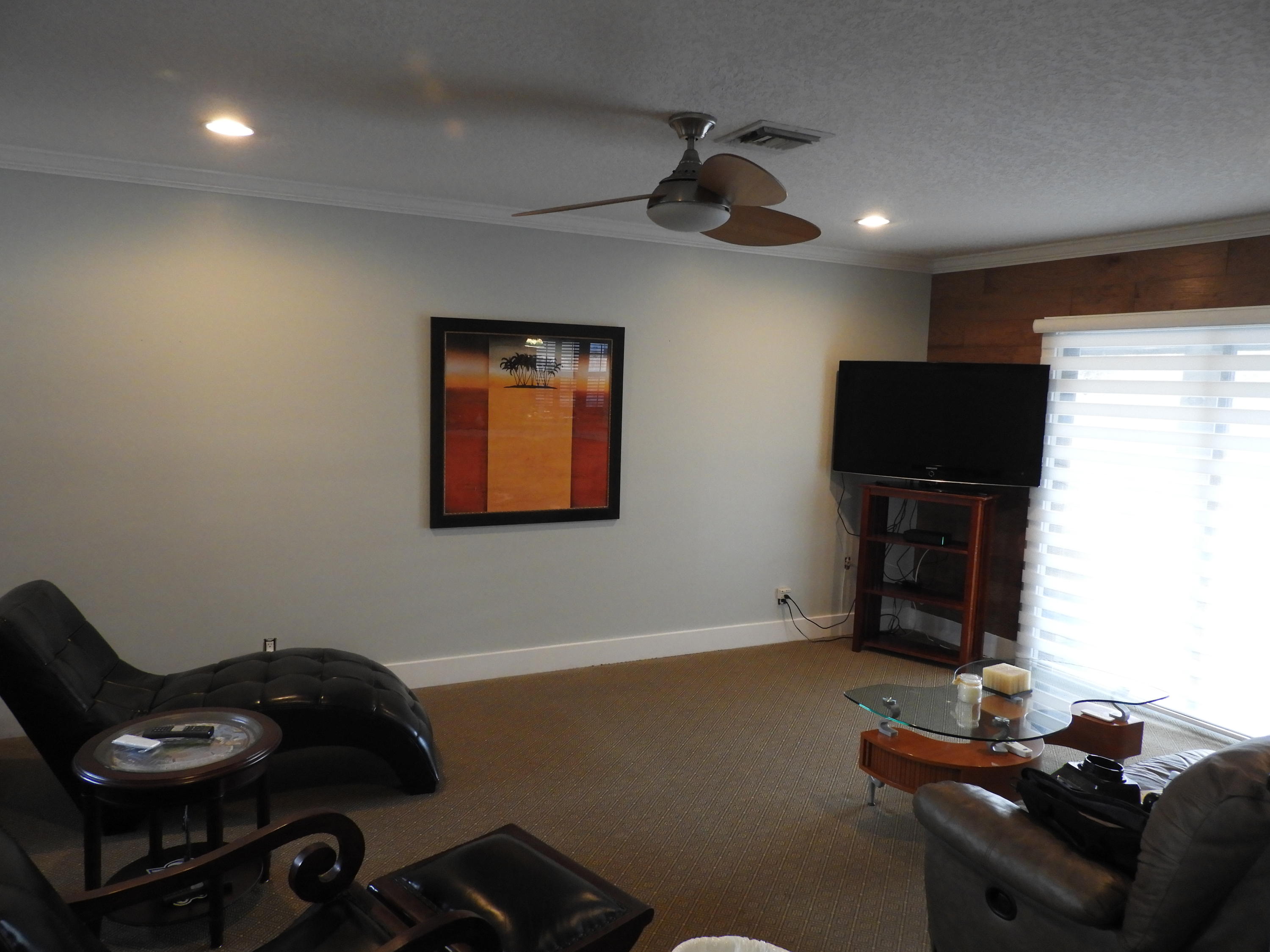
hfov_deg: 71.6
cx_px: 635
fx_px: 881
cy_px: 476
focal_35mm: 24
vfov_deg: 56.8
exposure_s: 1/25
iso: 400
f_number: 3.3
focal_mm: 4.3
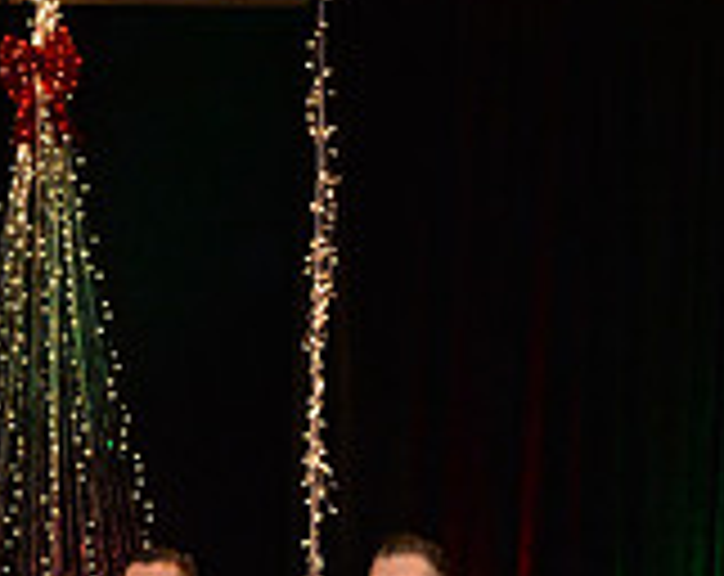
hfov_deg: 12.8
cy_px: 835
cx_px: -22
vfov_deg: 10.0
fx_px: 3185
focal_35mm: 149
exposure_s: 1/250
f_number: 5
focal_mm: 44
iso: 2500
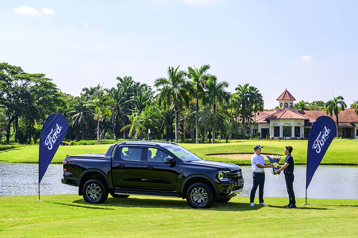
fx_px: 696
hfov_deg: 28.8
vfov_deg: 19.5
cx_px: 179
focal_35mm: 70
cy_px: 119
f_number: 9
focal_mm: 70
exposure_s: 1/500
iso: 320
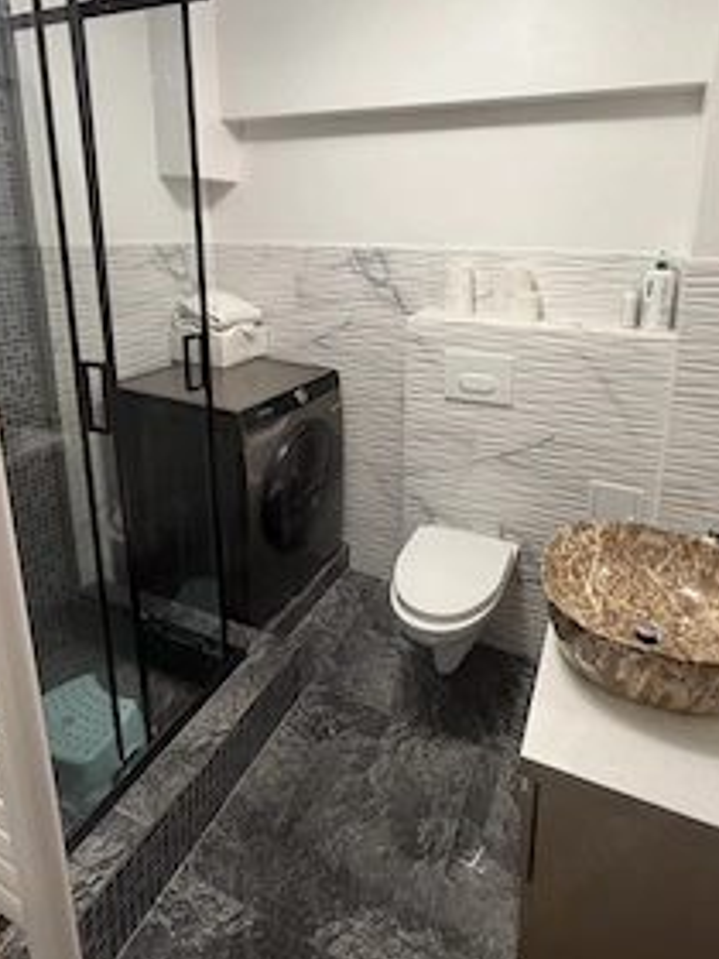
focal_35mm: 20
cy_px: 353
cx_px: 411
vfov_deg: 80.1
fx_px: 554
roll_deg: -1.5
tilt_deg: -13.2
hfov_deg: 65.7
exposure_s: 1/50
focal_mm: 2.22
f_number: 2.2
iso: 250
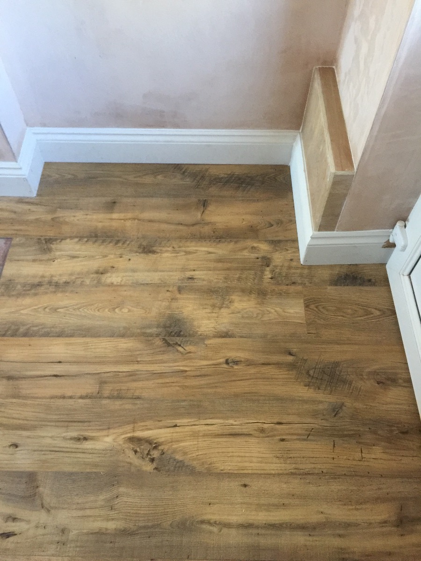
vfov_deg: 61.7
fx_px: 470
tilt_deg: -55.6
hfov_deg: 48.2
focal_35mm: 29
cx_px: 210
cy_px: 280
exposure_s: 1/17
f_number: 2.2
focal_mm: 4.15
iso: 160
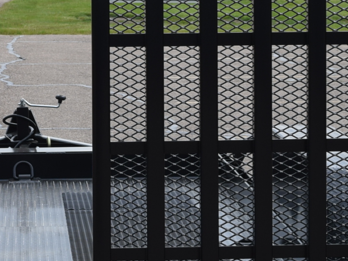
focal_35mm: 192
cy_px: 96
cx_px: 26
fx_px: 1931
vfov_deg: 7.7
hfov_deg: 10.2
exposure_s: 1/250
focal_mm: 34
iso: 200
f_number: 8
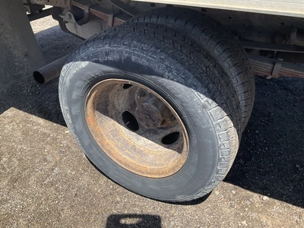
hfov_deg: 61.7
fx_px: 255
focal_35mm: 29
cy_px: 114
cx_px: 152
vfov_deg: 48.2
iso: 25
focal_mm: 3
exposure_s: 1/642
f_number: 1.8
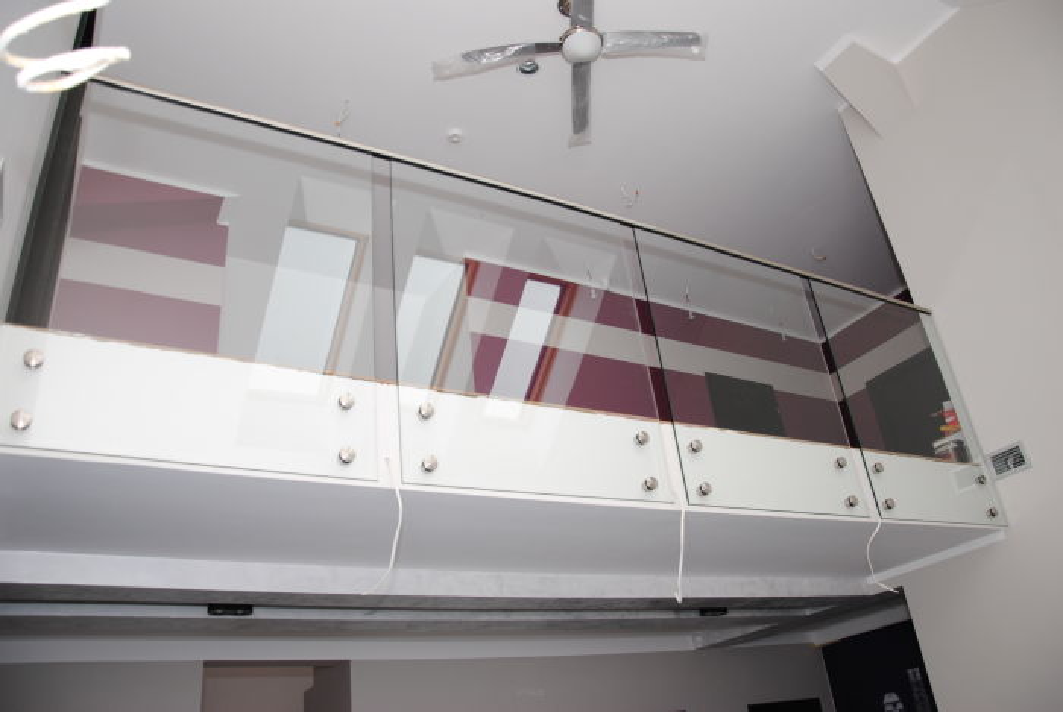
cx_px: 532
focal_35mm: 27
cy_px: 356
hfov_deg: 67.3
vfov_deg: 48.1
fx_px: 798
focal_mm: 18
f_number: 4
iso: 200
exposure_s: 1/60
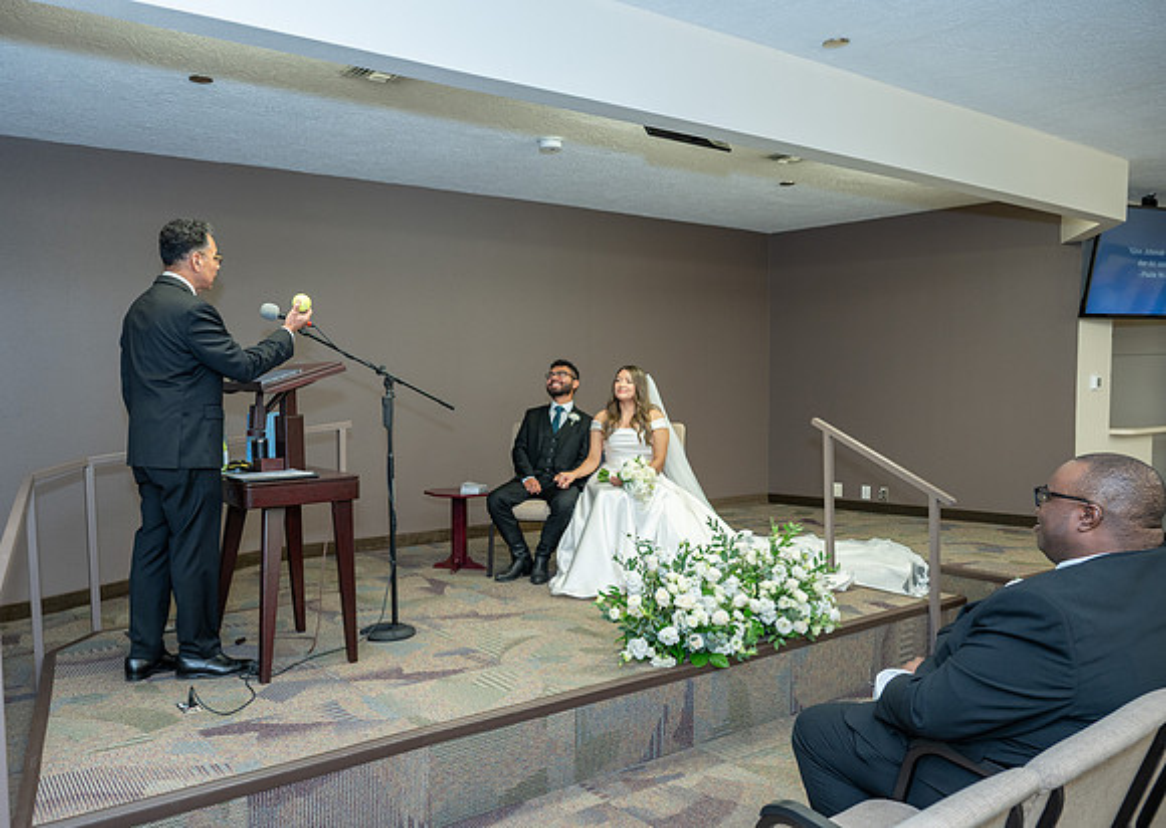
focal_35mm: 28
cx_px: 483
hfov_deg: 64.2
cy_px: 454
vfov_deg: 48.3
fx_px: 922
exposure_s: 1/40
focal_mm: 24
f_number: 4
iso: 400
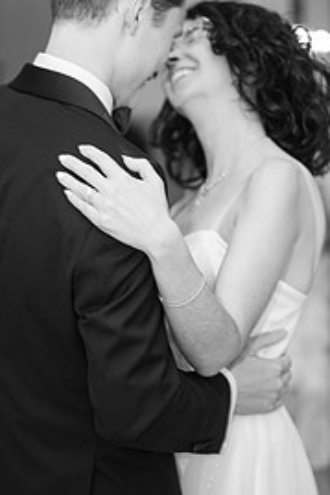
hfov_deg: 16.2
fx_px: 1153
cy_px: 251
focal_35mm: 84
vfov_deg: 24.2
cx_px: 94
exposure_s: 1/100
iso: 320
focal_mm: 50
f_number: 1.8
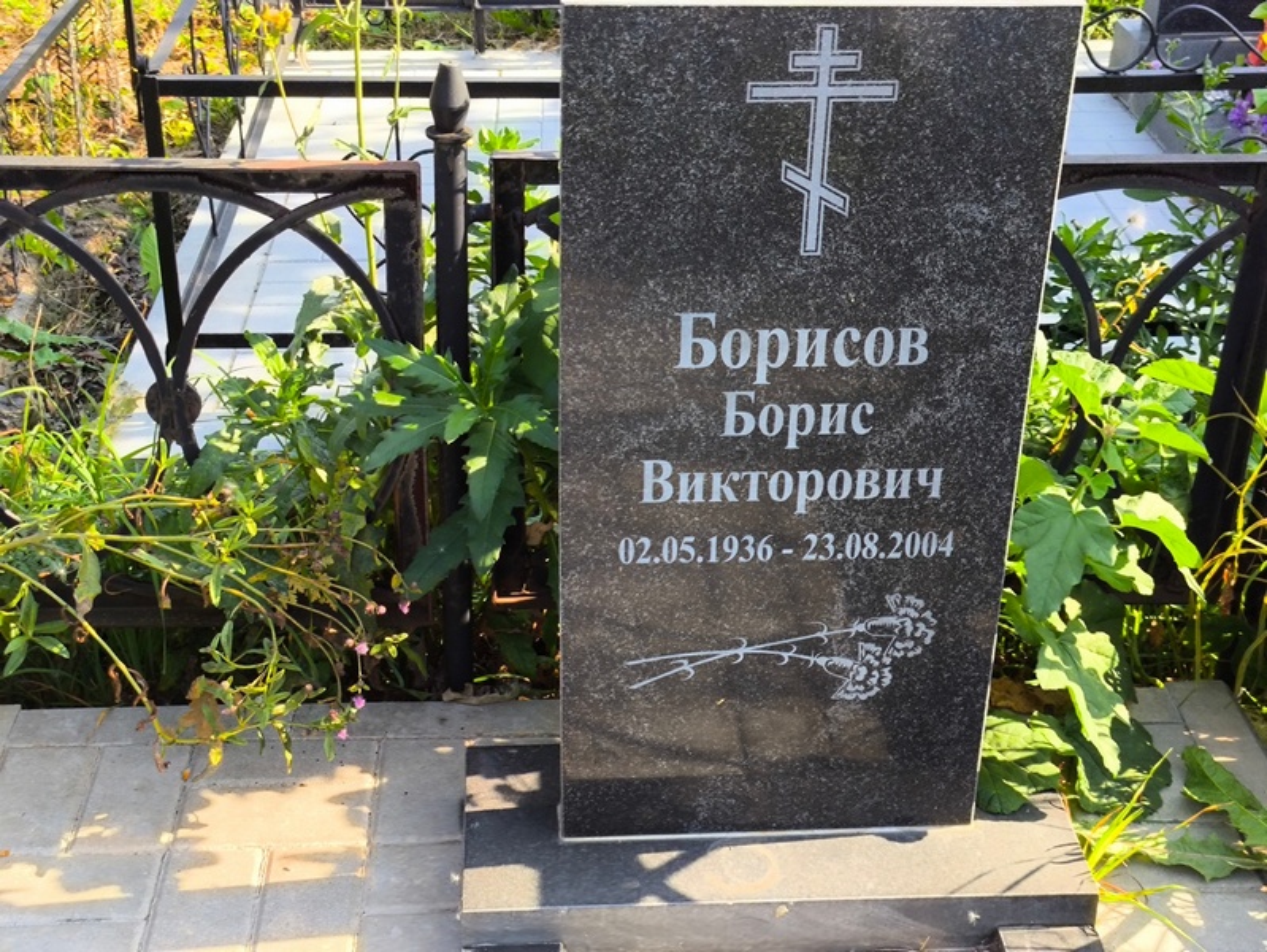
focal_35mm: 50
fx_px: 1831
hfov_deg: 38.2
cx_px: 634
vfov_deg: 29.1
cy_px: 476
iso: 50
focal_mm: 4.71
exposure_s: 1/328
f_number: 1.7
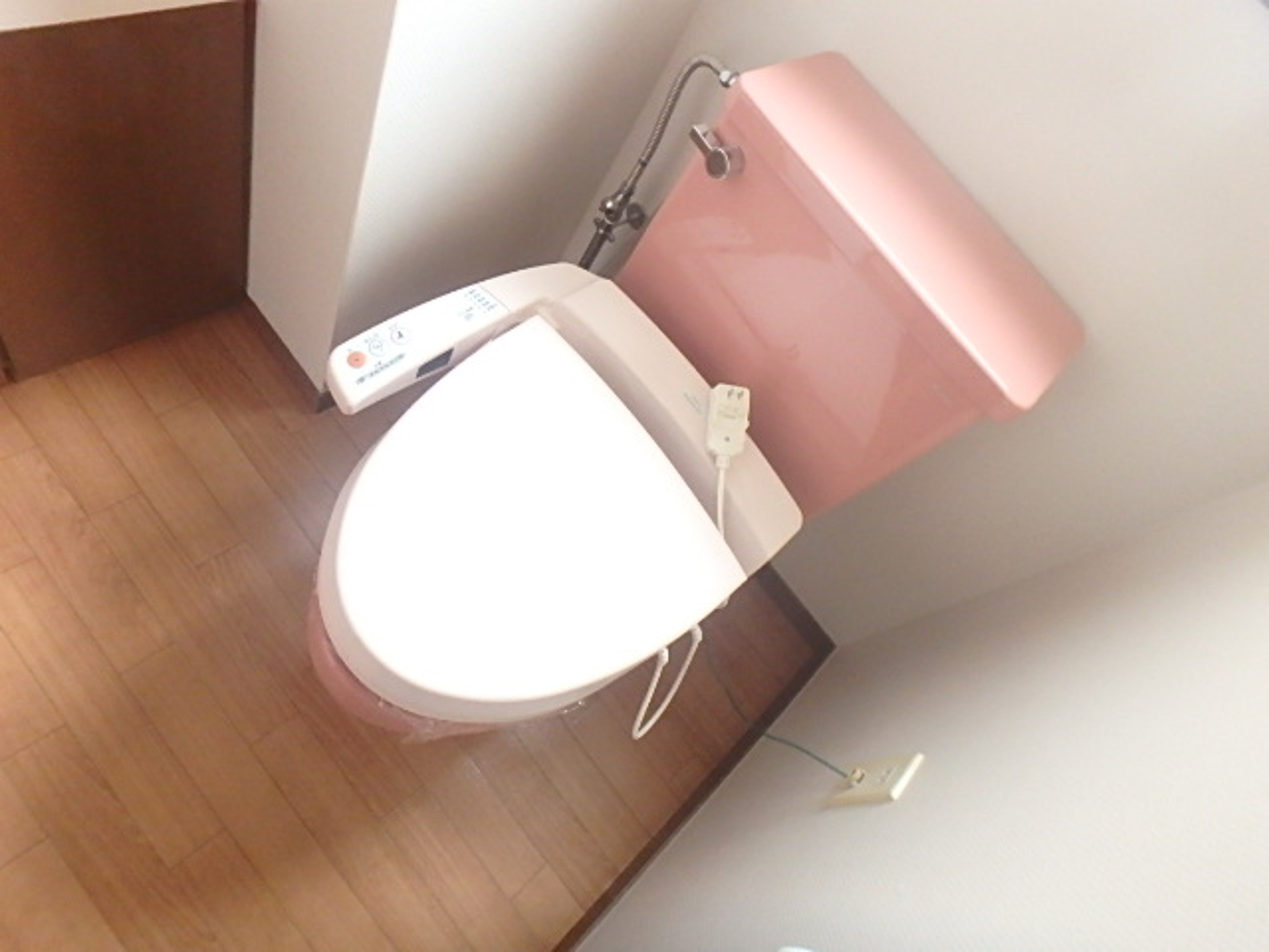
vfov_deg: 63.4
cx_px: 634
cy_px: 476
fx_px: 770
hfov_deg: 79.0
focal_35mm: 21
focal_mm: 3.7
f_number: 3.5
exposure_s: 1/10
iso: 800
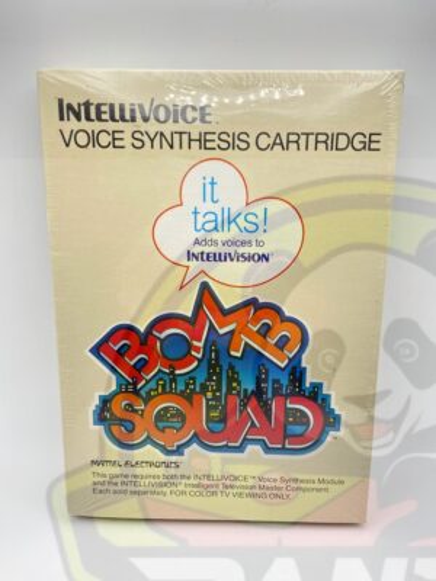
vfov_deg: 67.3
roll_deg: +0.7
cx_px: 218
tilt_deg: -24.1
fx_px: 437
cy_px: 290
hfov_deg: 53.1
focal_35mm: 26
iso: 40
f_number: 1.8
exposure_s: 1/121
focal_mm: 4.25
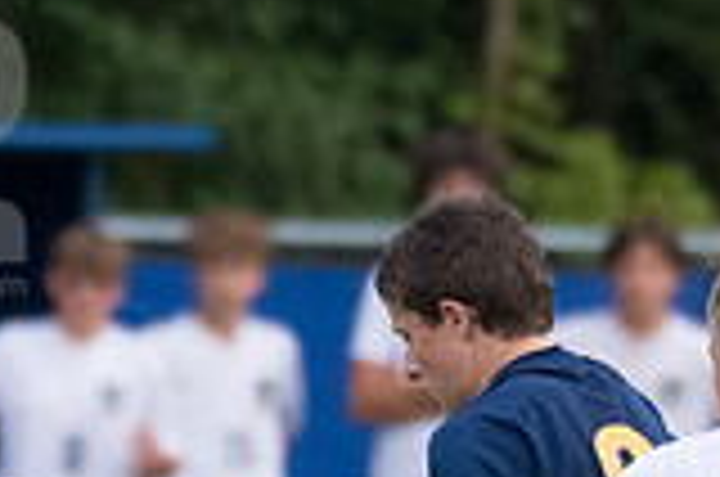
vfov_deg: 0.7
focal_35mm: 1961
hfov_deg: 1.1
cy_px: 760
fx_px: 39142
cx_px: 526
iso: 3200
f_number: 5.6
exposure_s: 1/2000
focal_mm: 360
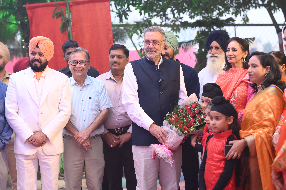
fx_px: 675
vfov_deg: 16.1
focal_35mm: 85
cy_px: 95
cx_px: 143
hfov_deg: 23.9
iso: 1250
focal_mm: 85
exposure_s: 1/200
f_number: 3.5
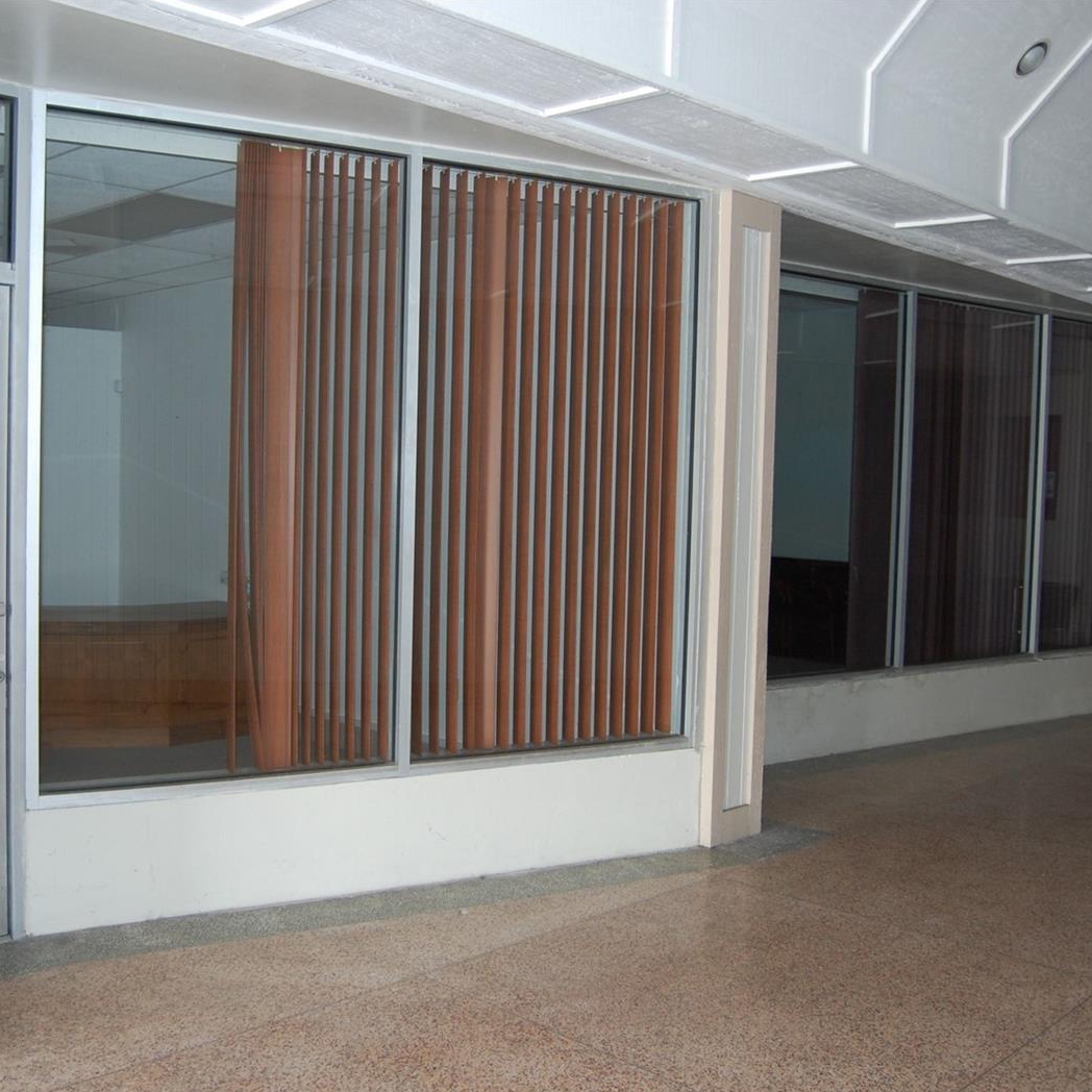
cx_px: 435
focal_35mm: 35
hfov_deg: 46.9
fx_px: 1249
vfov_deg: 47.2
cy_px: 552
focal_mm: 18
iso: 400
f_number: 3.5
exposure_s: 1/60
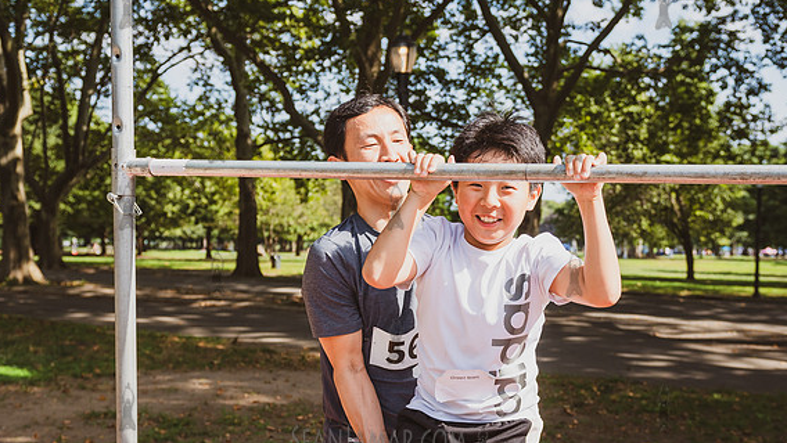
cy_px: 311
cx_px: 456
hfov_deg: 45.3
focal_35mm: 45
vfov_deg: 26.3
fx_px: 939
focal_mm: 28
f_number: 3.2
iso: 200
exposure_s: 1/1600
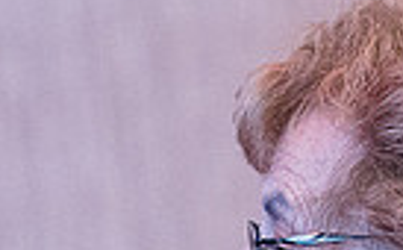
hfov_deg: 3.5
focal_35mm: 597
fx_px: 6543
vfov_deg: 2.2
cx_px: 168
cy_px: 451
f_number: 2.8
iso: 2500
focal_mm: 92
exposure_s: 1/60
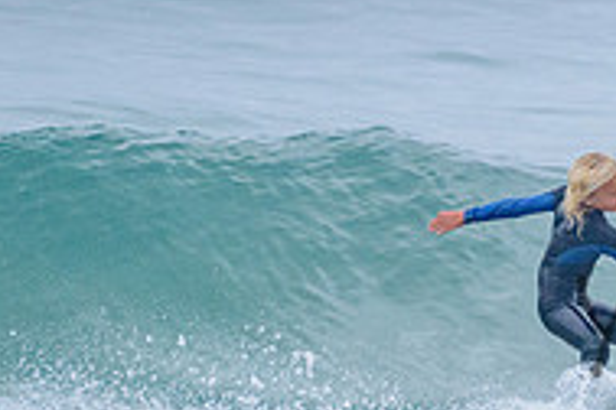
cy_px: 214
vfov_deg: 0.7
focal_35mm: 1884
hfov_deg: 1.1
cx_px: 708
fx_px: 32235
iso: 2000
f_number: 5.6
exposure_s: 1/2000
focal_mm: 500
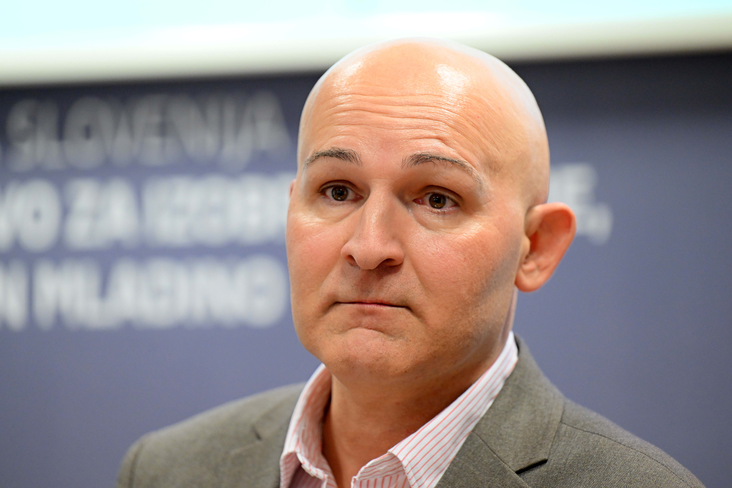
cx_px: 366
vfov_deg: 6.9
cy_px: 244
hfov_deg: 10.3
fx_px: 4066
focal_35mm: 200
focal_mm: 200
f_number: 3.5
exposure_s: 1/320
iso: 3200
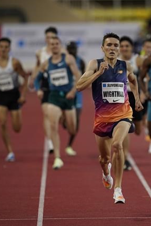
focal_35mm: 604
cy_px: 113
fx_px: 3797
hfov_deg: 2.3
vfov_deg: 3.4
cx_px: 97
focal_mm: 400
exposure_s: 1/4000
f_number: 3.2
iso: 3200
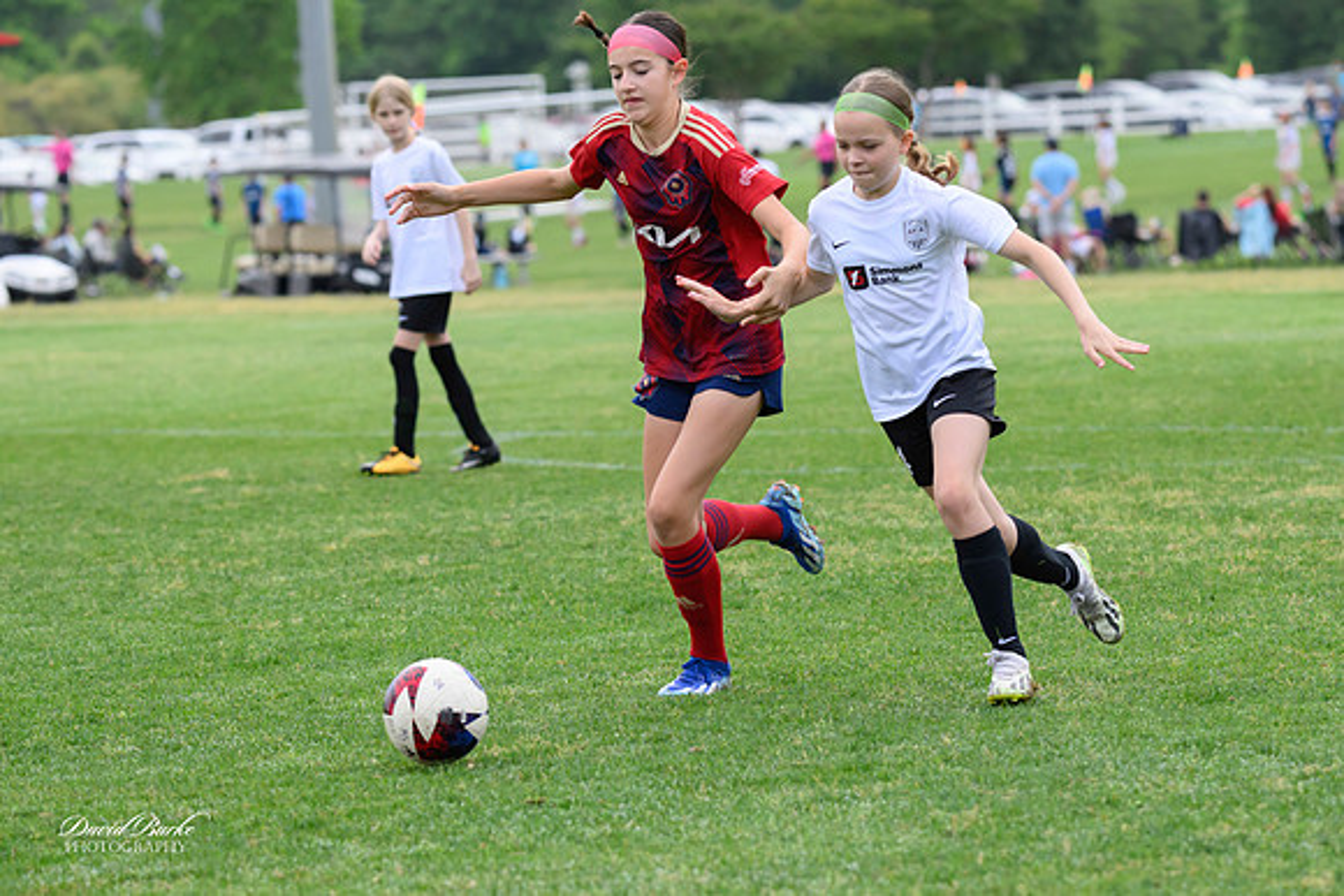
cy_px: 518
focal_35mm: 241
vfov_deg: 5.7
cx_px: 770
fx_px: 8990
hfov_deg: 8.5
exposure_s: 1/1250
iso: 1400
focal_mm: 180
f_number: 5.6
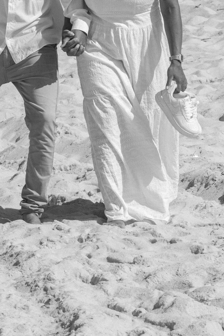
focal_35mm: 290
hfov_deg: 4.7
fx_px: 2705
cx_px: 66
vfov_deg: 7.1
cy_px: 0
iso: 160
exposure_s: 1/500
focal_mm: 85
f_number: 10
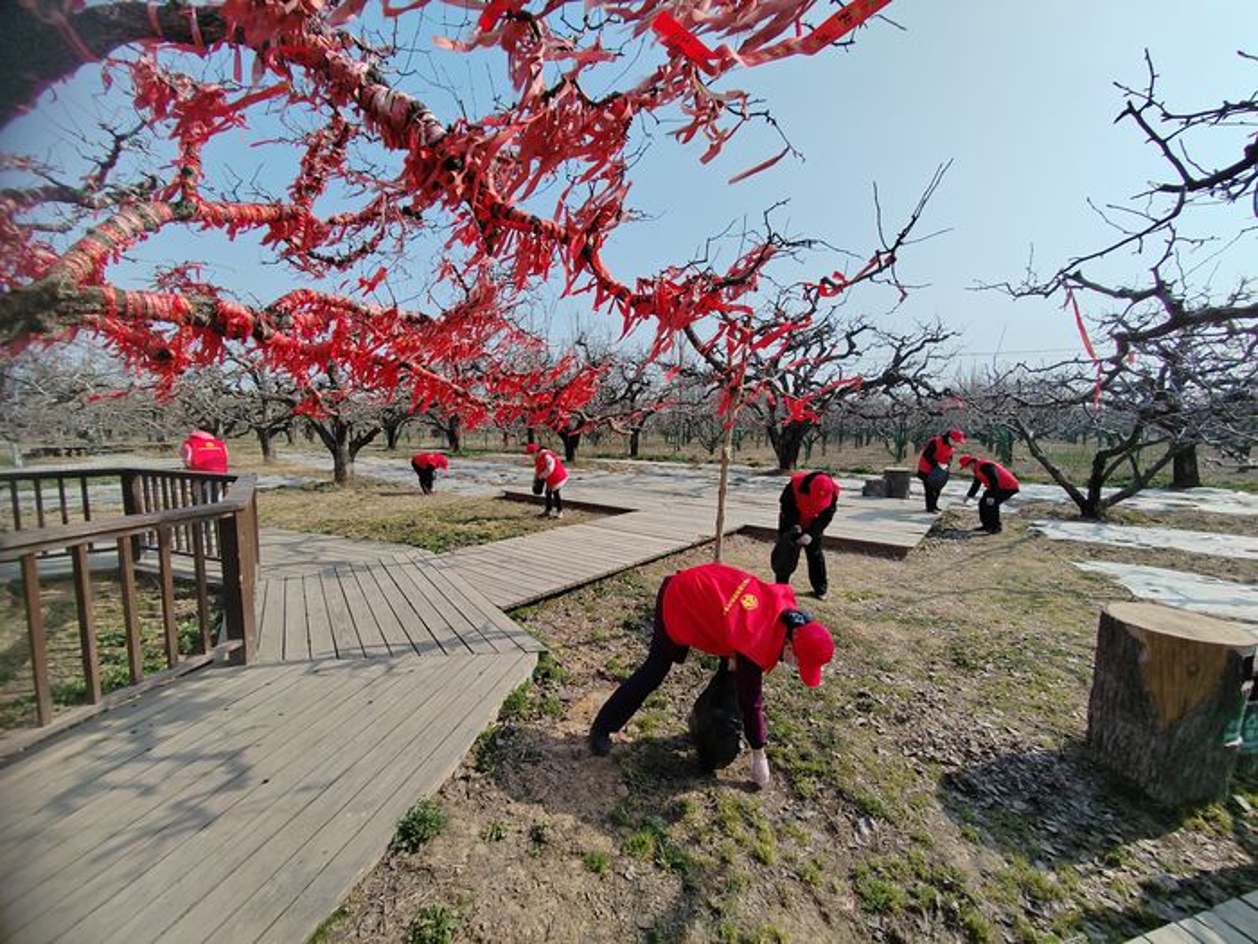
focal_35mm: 13
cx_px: 629
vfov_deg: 89.9
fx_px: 472
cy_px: 472
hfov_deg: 106.2
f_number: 2.2
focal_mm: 2.17
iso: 101
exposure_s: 1/2118
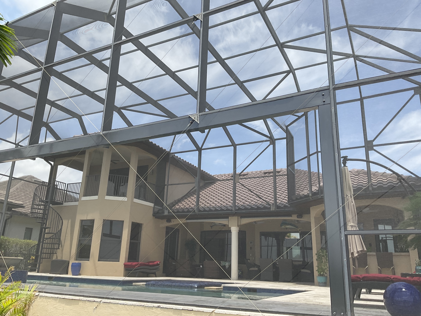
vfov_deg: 48.2
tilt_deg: +18.0
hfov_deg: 61.7
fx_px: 353
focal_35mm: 29
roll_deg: -0.7
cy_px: 158
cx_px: 210
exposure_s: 1/869
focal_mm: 3
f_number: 1.8
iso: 16
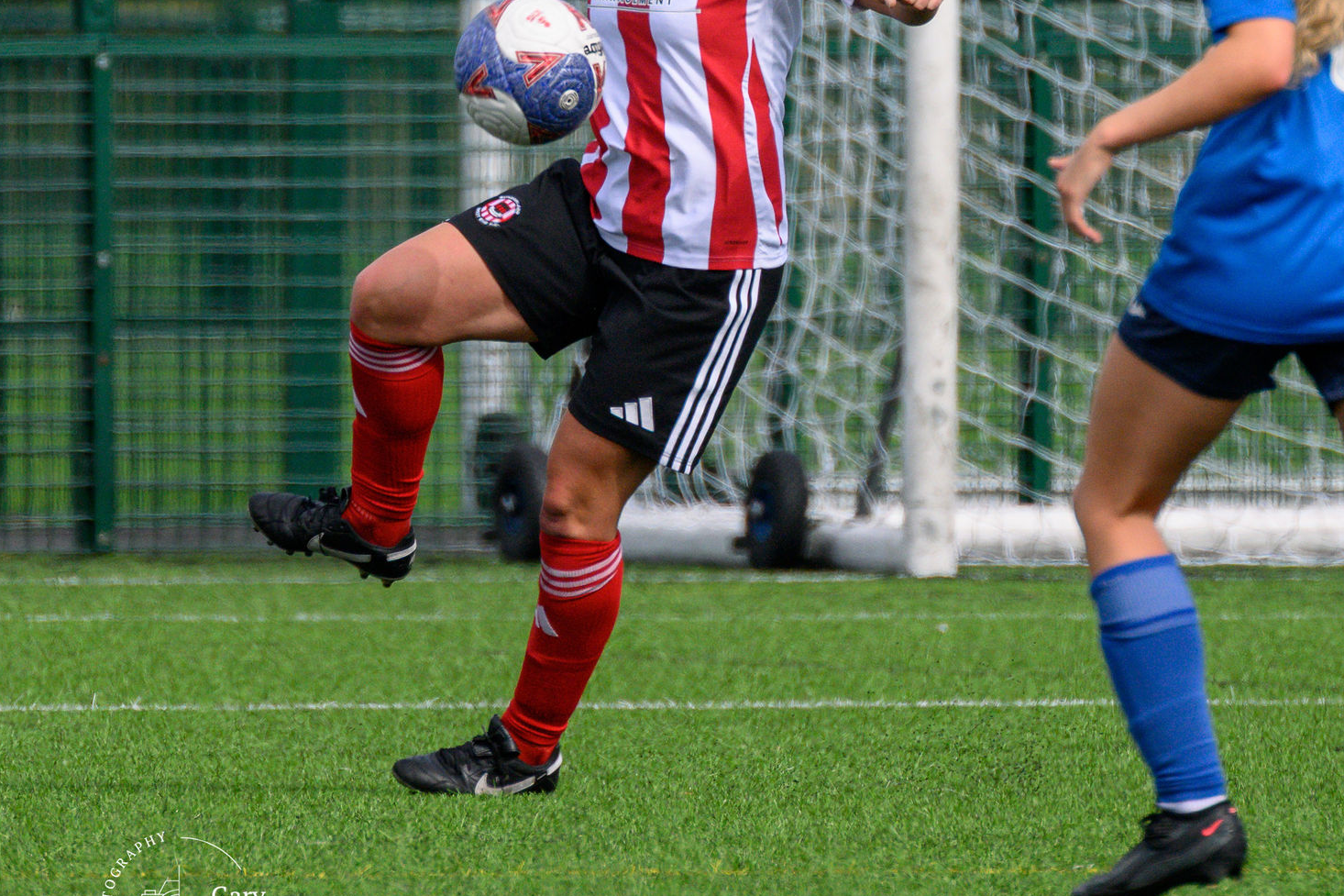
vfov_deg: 1.0
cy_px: -127
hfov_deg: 1.6
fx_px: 49607
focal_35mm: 1329
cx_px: 754
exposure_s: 1/1600
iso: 500
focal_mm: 400
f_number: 5.6
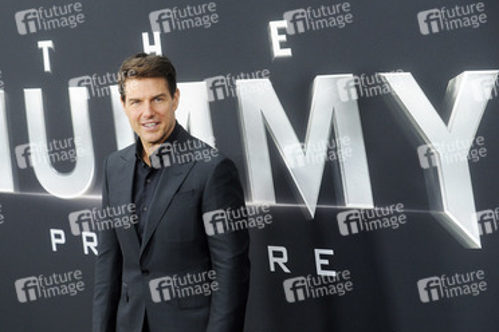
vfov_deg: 13.2
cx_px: 201
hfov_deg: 19.6
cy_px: 186
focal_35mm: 104
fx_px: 1441
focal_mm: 86
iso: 1600
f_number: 4
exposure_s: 1/500
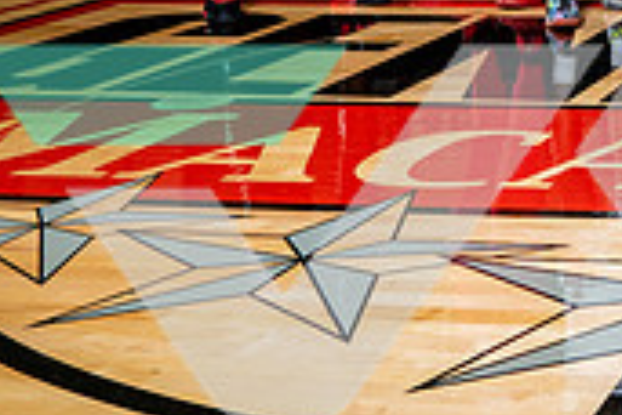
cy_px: -219
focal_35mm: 89
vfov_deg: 14.3
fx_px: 1538
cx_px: 910
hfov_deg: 20.0
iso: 320
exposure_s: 1/250
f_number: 8
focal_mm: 24
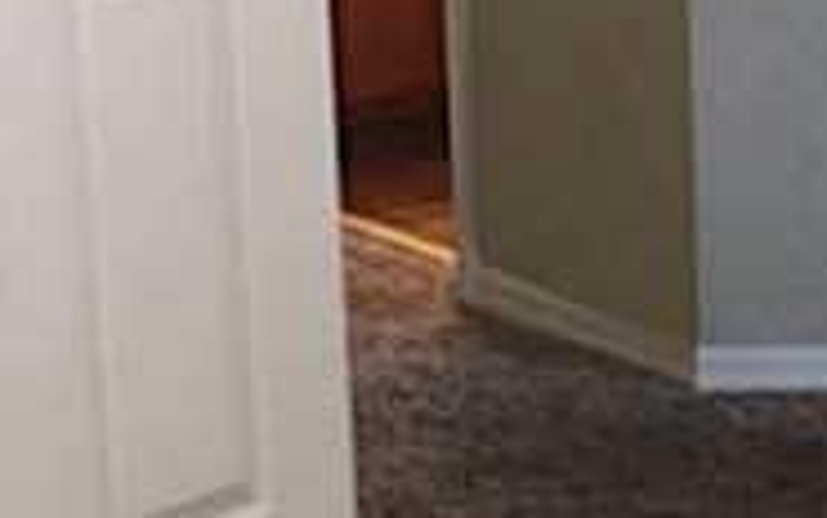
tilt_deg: -8.9
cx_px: 715
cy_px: 0
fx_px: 3000
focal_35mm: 133
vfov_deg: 9.8
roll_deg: +0.8
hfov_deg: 15.5
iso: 80
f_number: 2.2
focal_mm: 4.15
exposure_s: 1/30
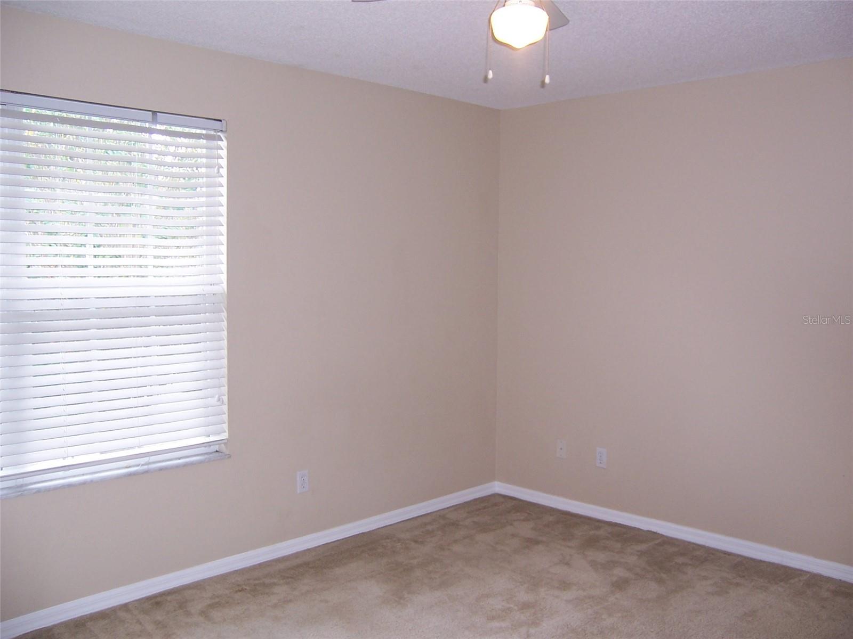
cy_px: 320
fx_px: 813
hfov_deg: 55.4
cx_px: 426
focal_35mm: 33
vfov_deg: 42.9
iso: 80
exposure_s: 1/60
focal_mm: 5.5
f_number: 2.8
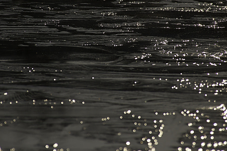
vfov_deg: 2.9
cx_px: 112
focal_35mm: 467
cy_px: 46
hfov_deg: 4.4
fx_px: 2944
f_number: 5.6
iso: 100
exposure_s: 1/4000
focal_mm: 140
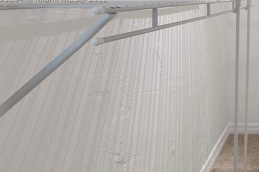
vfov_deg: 32.2
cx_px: 304
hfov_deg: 38.7
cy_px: -1
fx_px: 273
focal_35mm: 38
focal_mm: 10
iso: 250
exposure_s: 1/5
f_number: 7.1
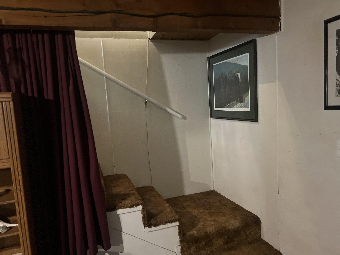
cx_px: 170
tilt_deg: -4.1
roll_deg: +2.1
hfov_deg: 67.3
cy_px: 128
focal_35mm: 26
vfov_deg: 53.1
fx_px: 255
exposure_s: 1/30
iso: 640
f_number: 1.5
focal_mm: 5.7
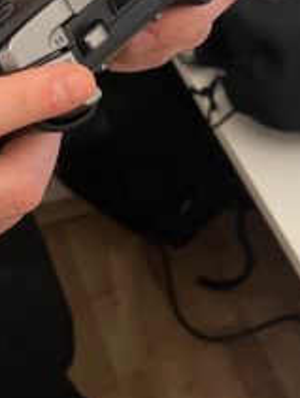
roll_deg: +5.4
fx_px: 956
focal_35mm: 83
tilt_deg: -43.9
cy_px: 203
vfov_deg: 23.5
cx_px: 96
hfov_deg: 17.8
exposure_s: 1/33
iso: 640
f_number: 1.6
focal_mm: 5.1
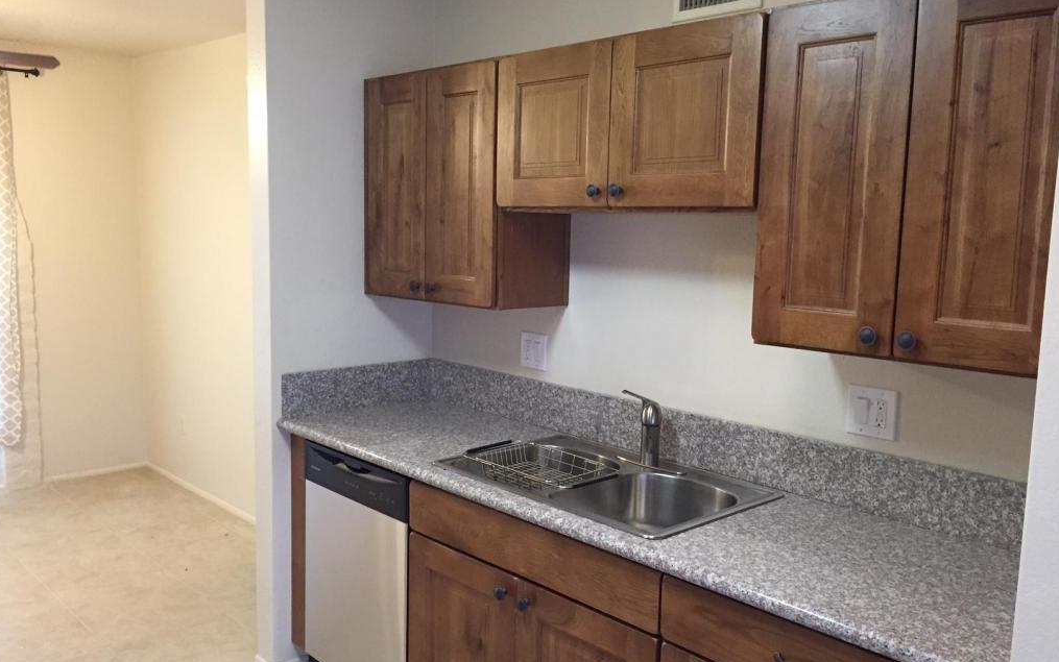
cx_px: 527
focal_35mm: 31
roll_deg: -1.7
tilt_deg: -6.8
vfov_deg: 40.6
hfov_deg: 61.2
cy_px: 332
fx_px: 895
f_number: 2.2
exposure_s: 1/30
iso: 200
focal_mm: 4.15
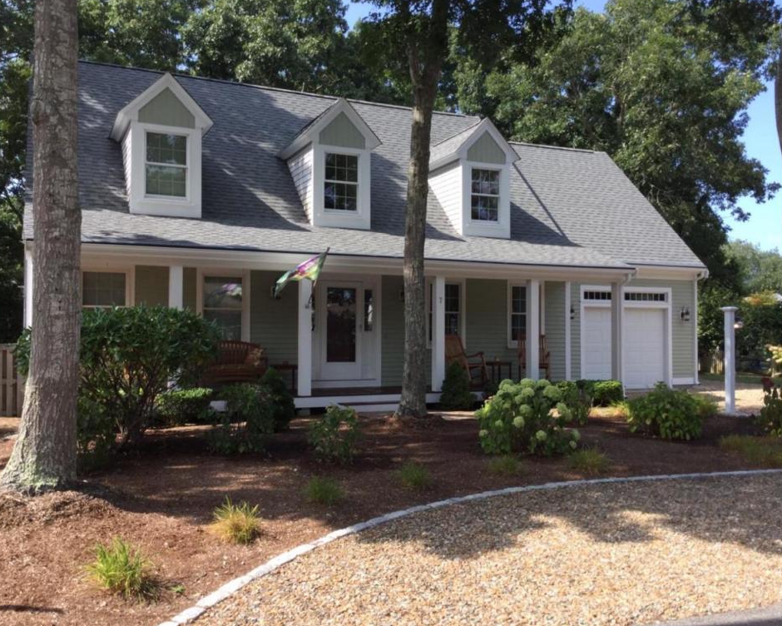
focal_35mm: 33
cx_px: 389
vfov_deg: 44.5
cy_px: 312
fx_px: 764
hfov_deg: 54.2
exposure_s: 1/440
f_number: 2.4
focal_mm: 3.3
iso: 25
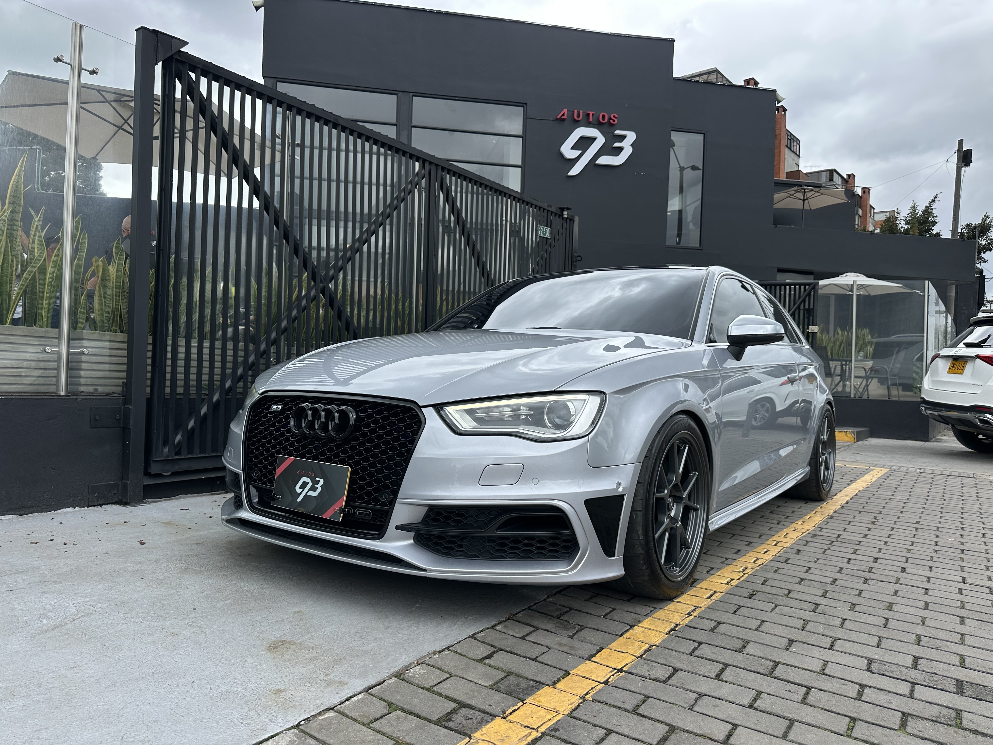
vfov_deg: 56.8
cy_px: 372
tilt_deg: +0.7
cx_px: 496
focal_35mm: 24
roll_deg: -2.3
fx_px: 688
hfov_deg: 71.6
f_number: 1.78
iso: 80
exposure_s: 1/2353
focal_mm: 6.86
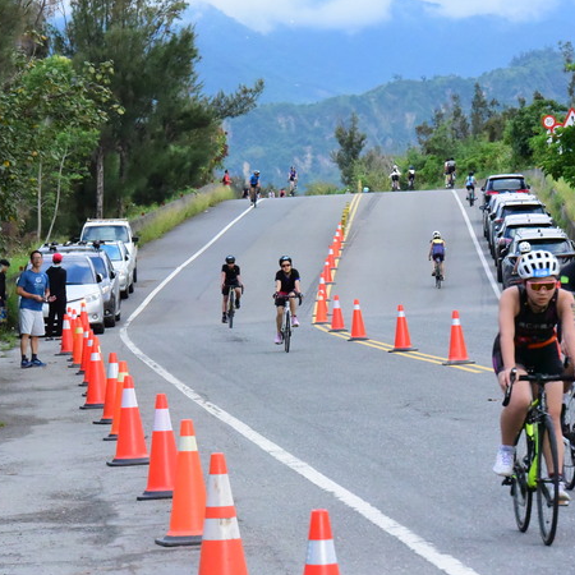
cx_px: 295
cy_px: 287
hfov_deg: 8.8
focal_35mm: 199
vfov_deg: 8.8
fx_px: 3740
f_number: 13
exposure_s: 1/2500
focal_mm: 135
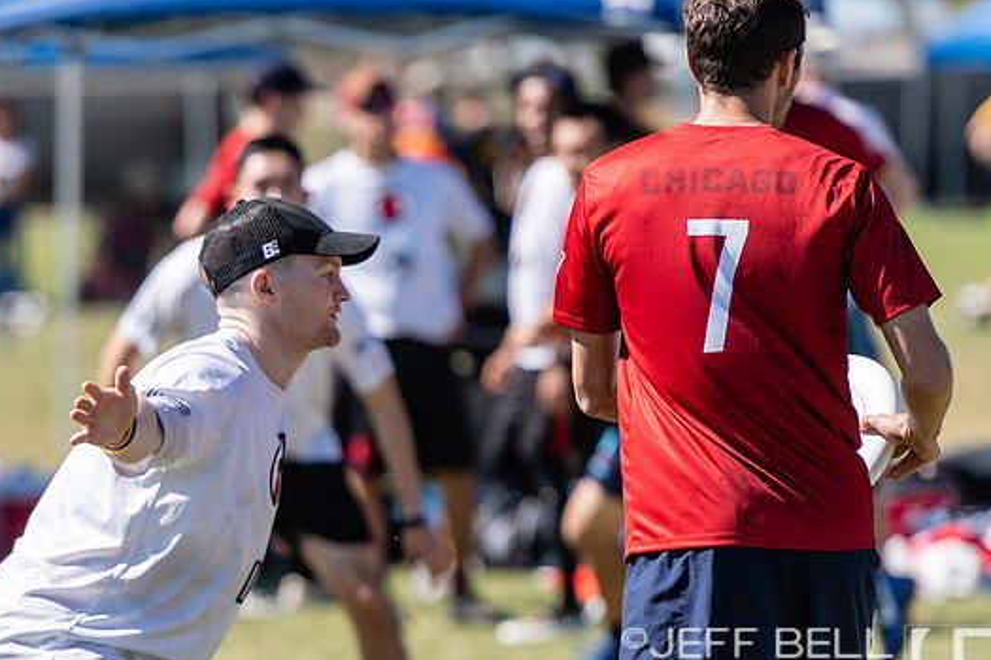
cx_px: 252
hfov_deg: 4.2
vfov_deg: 2.8
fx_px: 13433
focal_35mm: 488
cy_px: 528
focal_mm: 200
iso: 100
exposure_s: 1/2000
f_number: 2.8
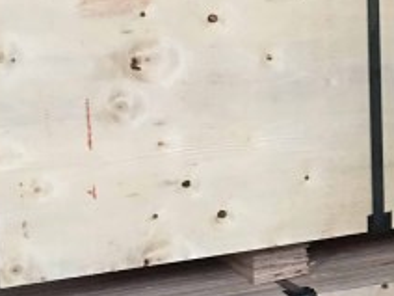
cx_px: 478
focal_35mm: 82
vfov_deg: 17.9
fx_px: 933
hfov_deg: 22.0
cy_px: 199
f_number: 2.2
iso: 50
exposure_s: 1/17
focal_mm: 4.15
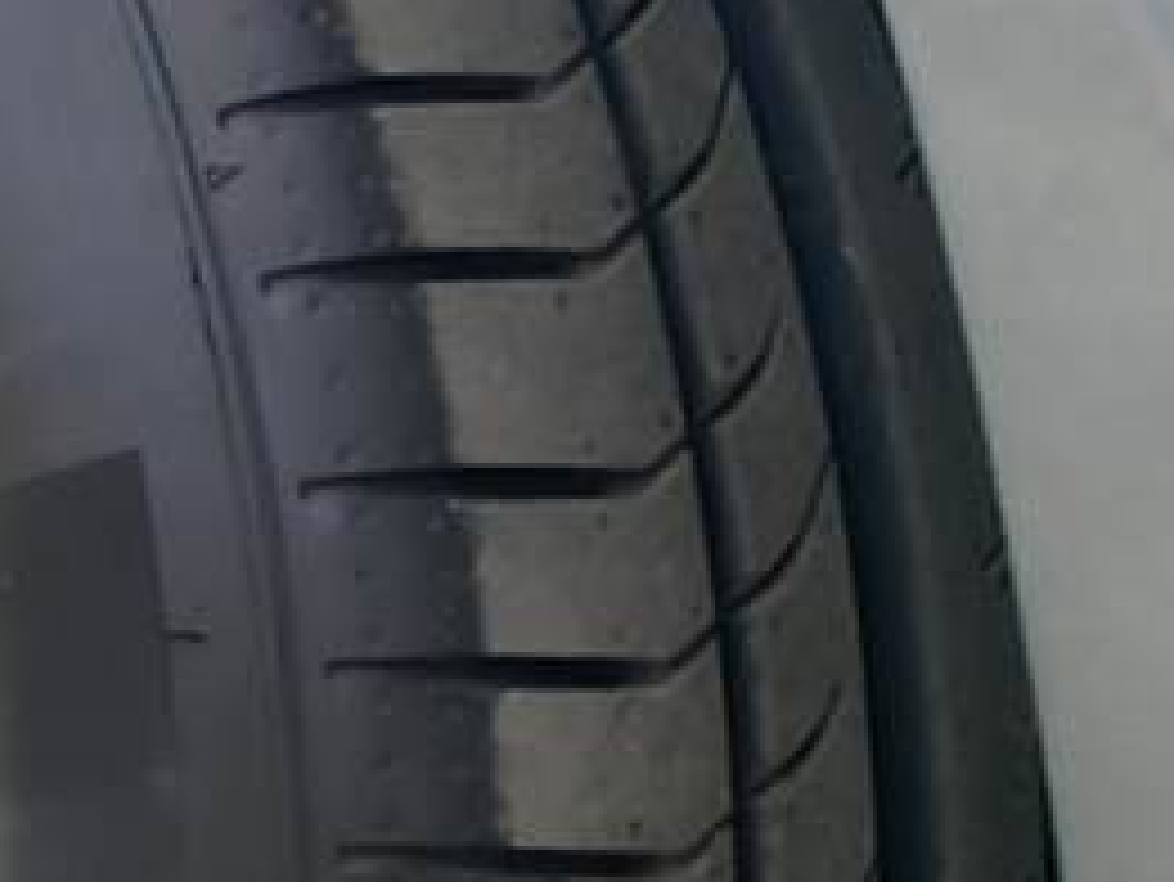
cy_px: 680
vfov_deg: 15.0
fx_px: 3325
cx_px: -1012
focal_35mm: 98
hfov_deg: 16.4
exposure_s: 1/598
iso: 50
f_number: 1.89
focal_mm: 5.95
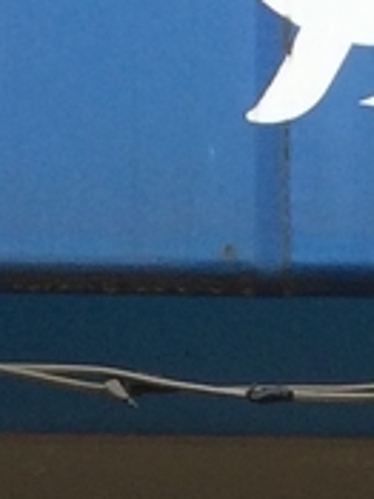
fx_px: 2870
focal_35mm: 199
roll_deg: +2.1
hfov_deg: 7.4
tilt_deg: +4.0
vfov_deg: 8.6
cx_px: 397
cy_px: 1386
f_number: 2.2
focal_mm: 4.15
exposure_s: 1/513
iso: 32
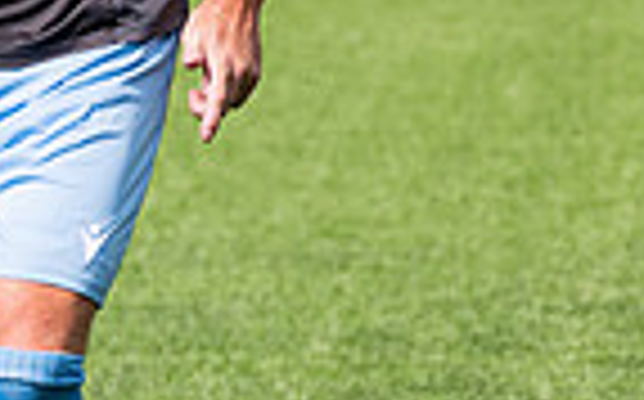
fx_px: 13095
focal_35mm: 747
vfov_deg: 1.8
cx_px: -235
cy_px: 203
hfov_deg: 2.8
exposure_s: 1/2500
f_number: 4
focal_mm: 125
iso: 200
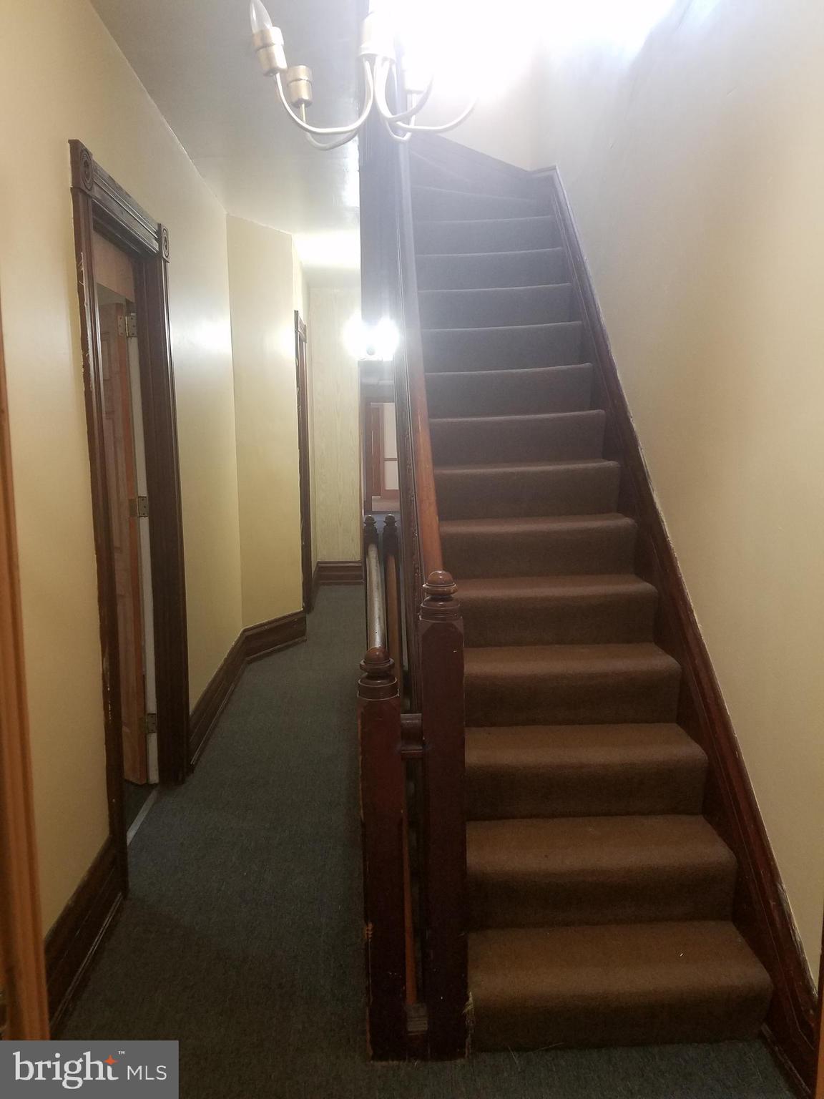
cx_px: 412
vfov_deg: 67.3
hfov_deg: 53.1
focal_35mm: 26
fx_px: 825
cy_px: 550
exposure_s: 1/24
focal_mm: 4.2
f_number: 1.7
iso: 160
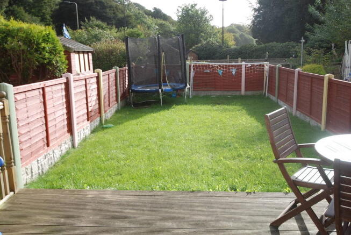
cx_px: 176
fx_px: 351
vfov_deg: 37.0
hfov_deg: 53.1
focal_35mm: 36
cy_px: 118
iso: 100
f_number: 6.3
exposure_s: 1/160
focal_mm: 24
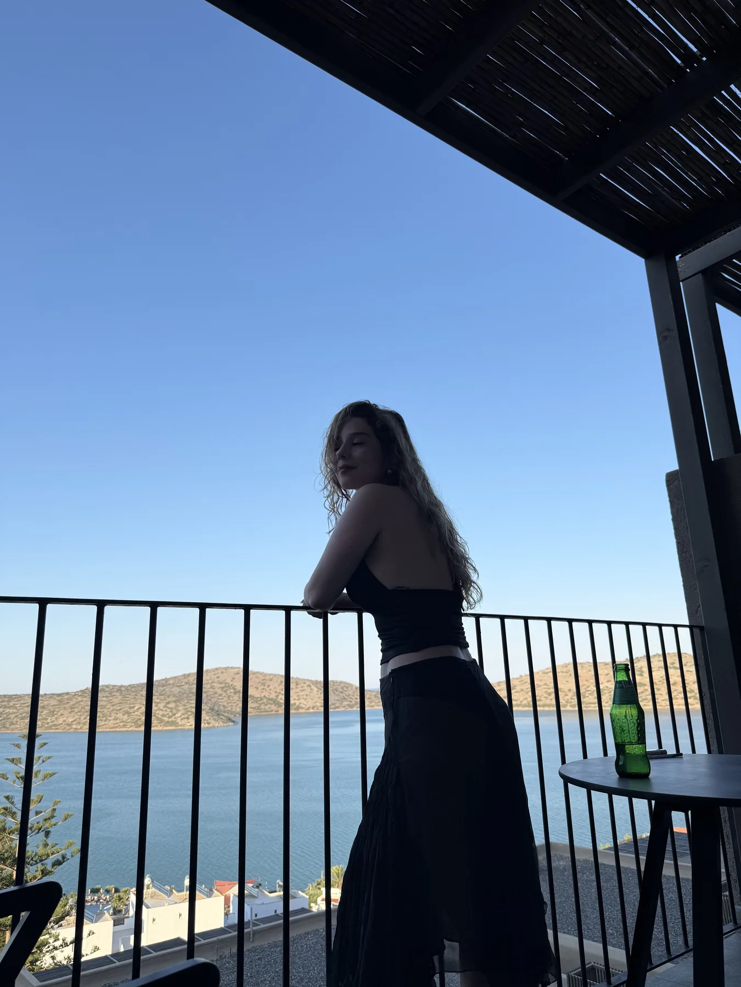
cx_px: 370
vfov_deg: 71.6
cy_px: 494
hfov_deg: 56.8
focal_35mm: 24
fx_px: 685
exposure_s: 1/2907
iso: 80
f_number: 1.78
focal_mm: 6.76
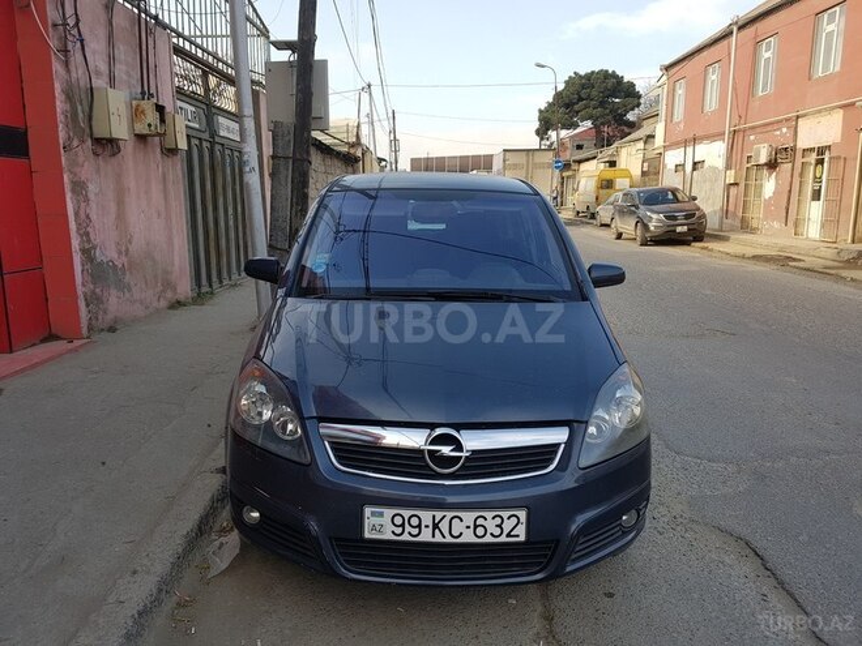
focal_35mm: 26
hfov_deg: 67.3
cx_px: 431
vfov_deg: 53.1
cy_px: 323
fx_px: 647
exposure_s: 1/792
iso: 50
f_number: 1.7
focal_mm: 4.2
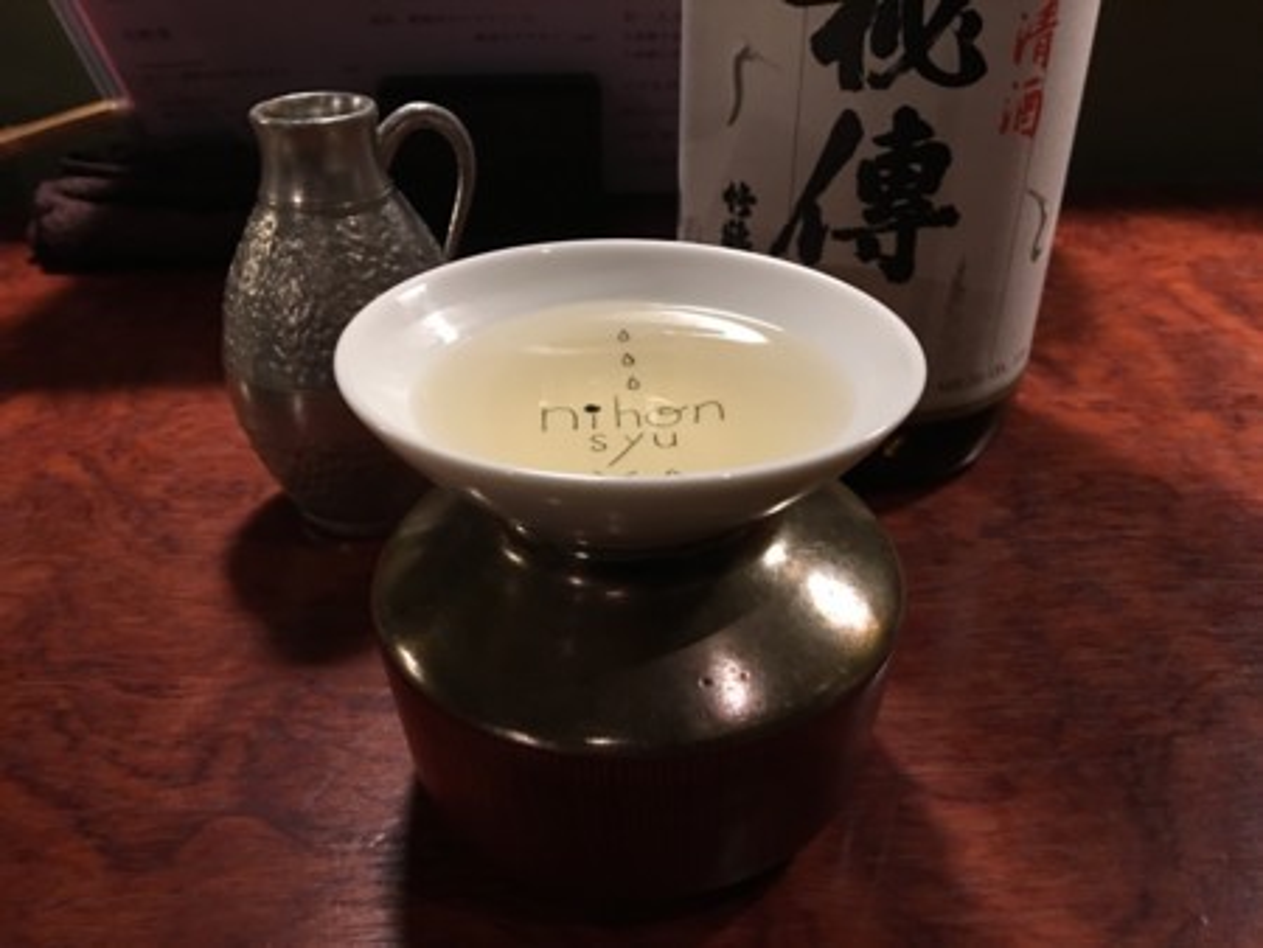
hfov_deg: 61.6
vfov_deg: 48.3
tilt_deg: -32.1
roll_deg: +0.1
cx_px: 632
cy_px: 474
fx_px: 1059
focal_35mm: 29
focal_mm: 4.15
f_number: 2.2
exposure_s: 1/4
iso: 50
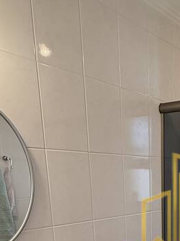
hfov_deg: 30.9
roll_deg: +0.0
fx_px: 298
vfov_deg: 38.4
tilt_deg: -12.7
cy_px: 247
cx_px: 184
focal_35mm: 43
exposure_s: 1/120
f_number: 2.2
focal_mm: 2.22
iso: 320
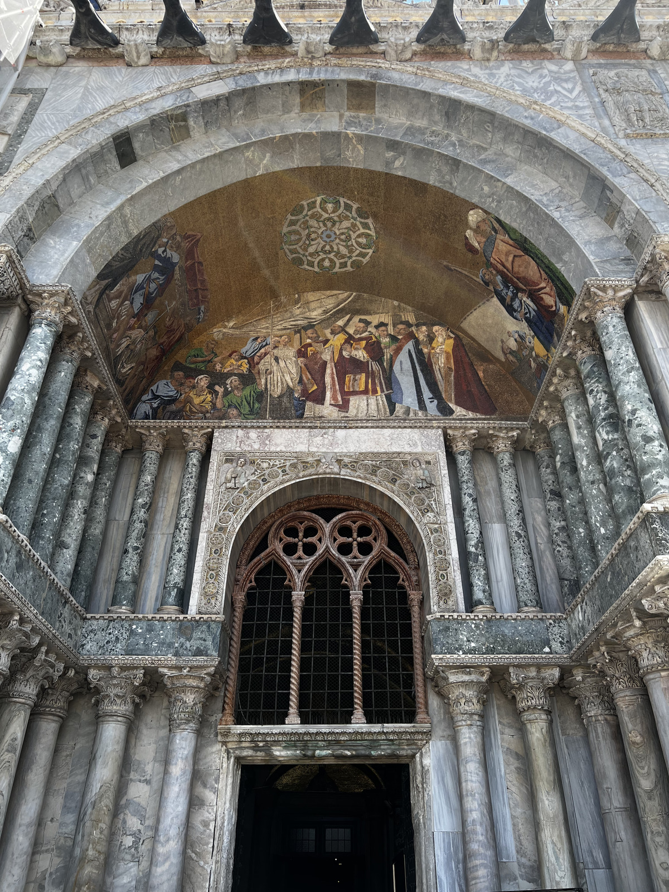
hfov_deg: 53.1
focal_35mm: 26
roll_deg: +0.4
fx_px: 670
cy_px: 446
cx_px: 334
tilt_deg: +36.1
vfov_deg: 67.3
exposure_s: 1/1183
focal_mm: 5.7
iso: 50
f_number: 1.5
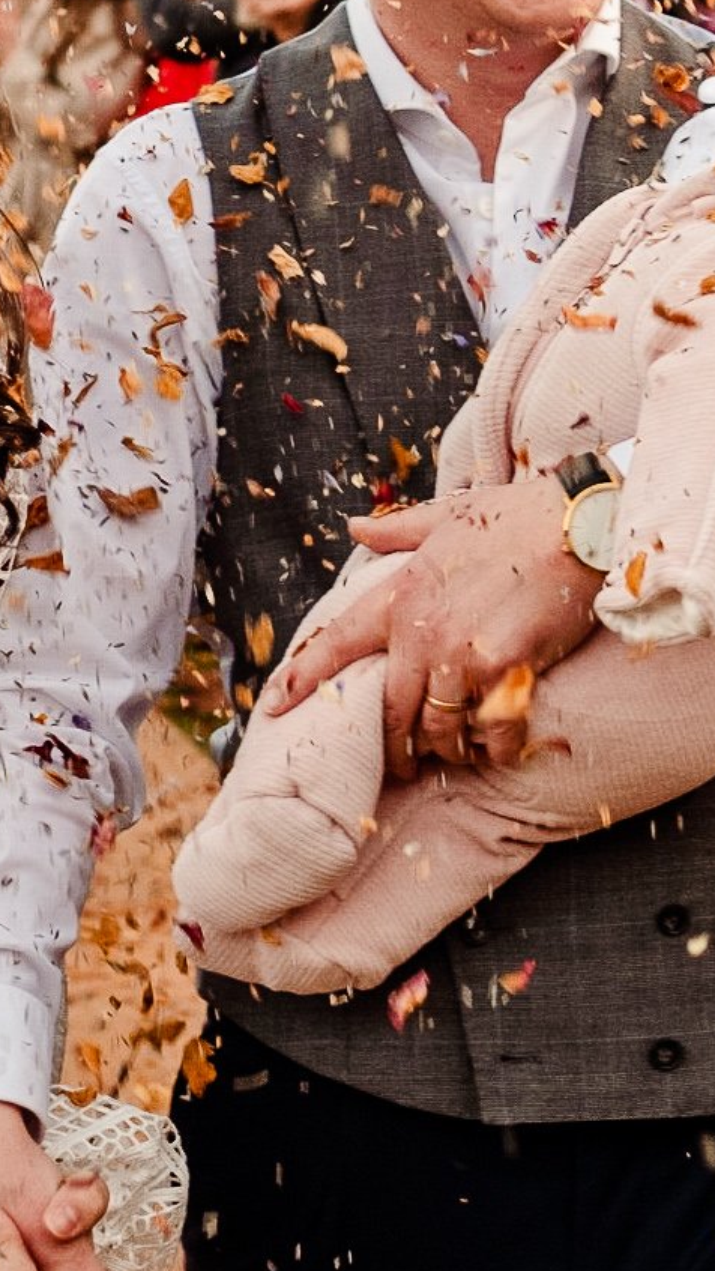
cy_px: 247
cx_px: 96
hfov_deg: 10.9
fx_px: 3740
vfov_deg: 19.1
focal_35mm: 111
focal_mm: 23
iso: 1600
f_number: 2.8
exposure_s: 1/250
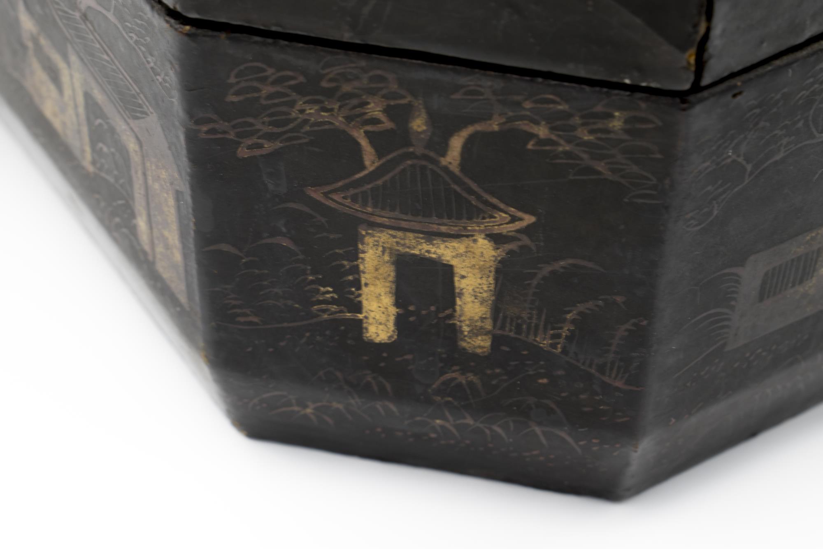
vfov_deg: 16.6
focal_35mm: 82
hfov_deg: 24.6
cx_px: 412
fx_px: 1886
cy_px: 274
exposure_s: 1/20
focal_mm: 55
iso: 200
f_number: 16
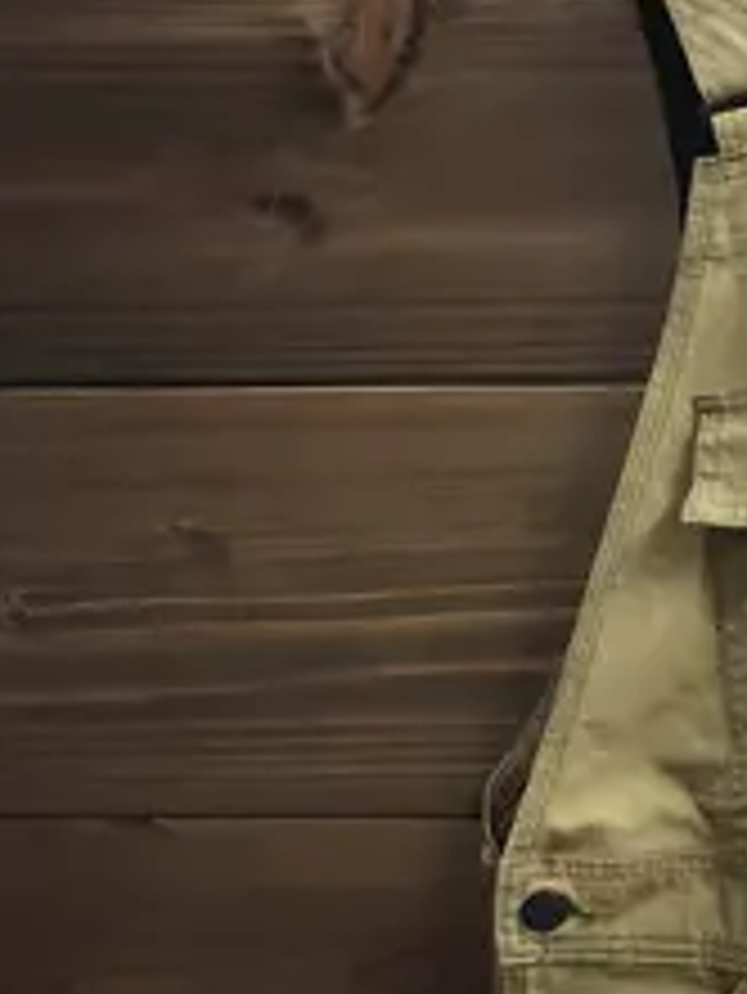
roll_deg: +1.6
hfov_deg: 16.6
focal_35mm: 83
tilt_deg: -3.5
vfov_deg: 23.5
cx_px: 1012
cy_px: 517
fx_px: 2386
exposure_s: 1/17
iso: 64
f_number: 1.8
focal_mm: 3.99
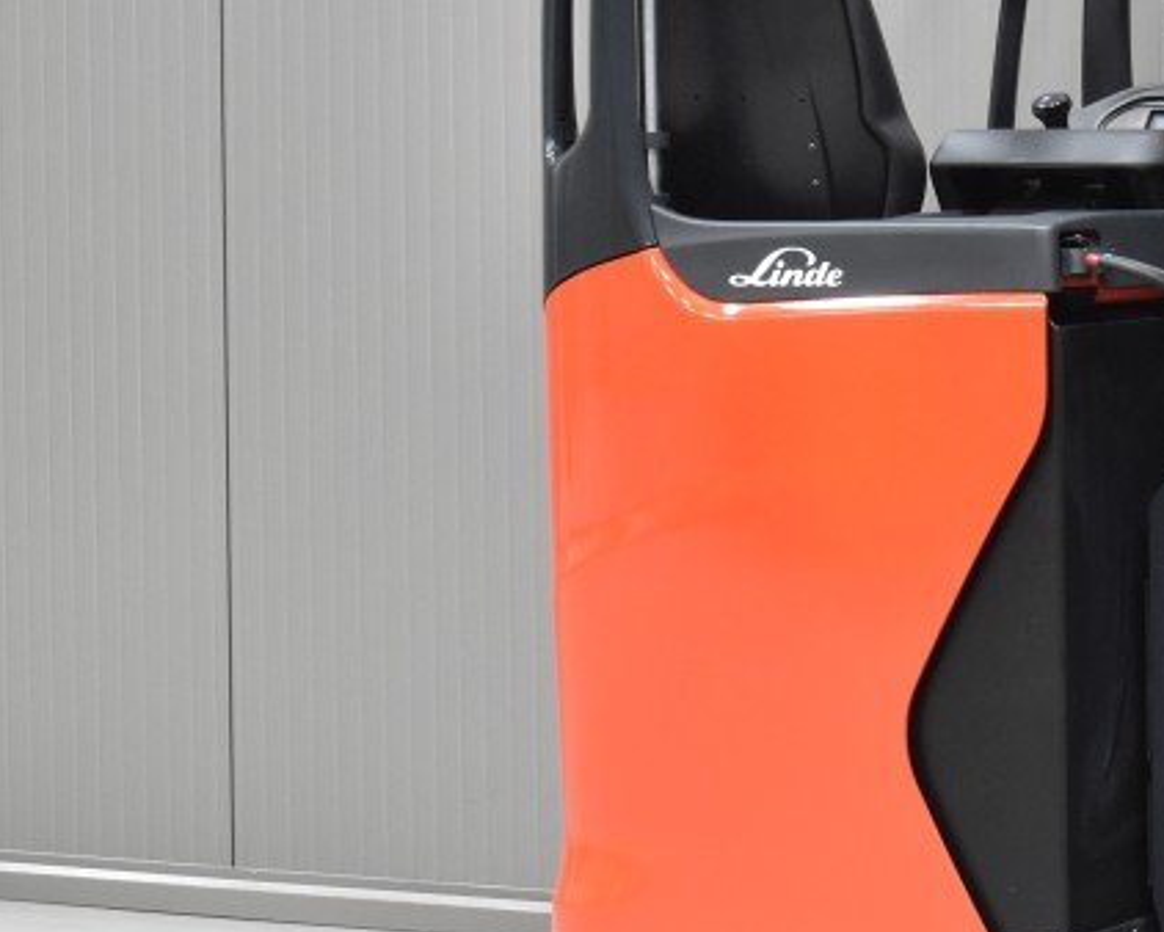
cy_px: 281
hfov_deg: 14.5
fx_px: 4412
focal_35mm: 128
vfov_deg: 12.0
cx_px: 1470
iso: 1600
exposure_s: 1/25
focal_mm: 32
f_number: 6.3
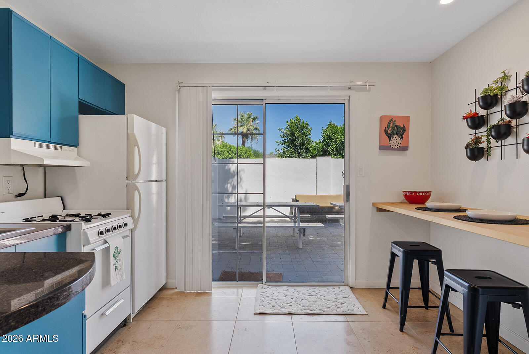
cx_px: 264
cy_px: 177
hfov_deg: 86.9
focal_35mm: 19
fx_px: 279
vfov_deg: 64.6
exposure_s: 1/6
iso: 100
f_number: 8
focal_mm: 19
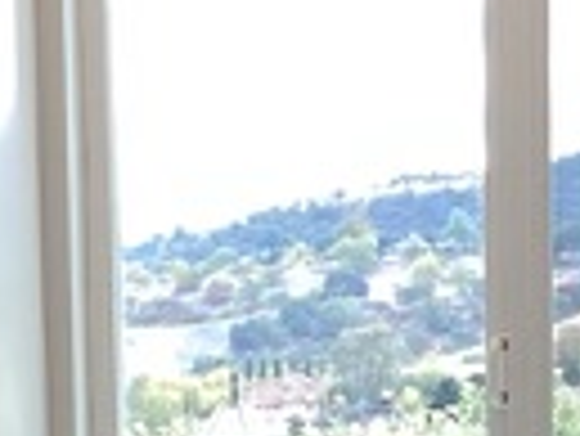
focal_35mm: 222
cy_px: 809
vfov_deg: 6.5
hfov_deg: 8.9
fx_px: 3723
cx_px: 243
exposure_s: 1/120
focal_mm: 3.99
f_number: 1.8
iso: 32
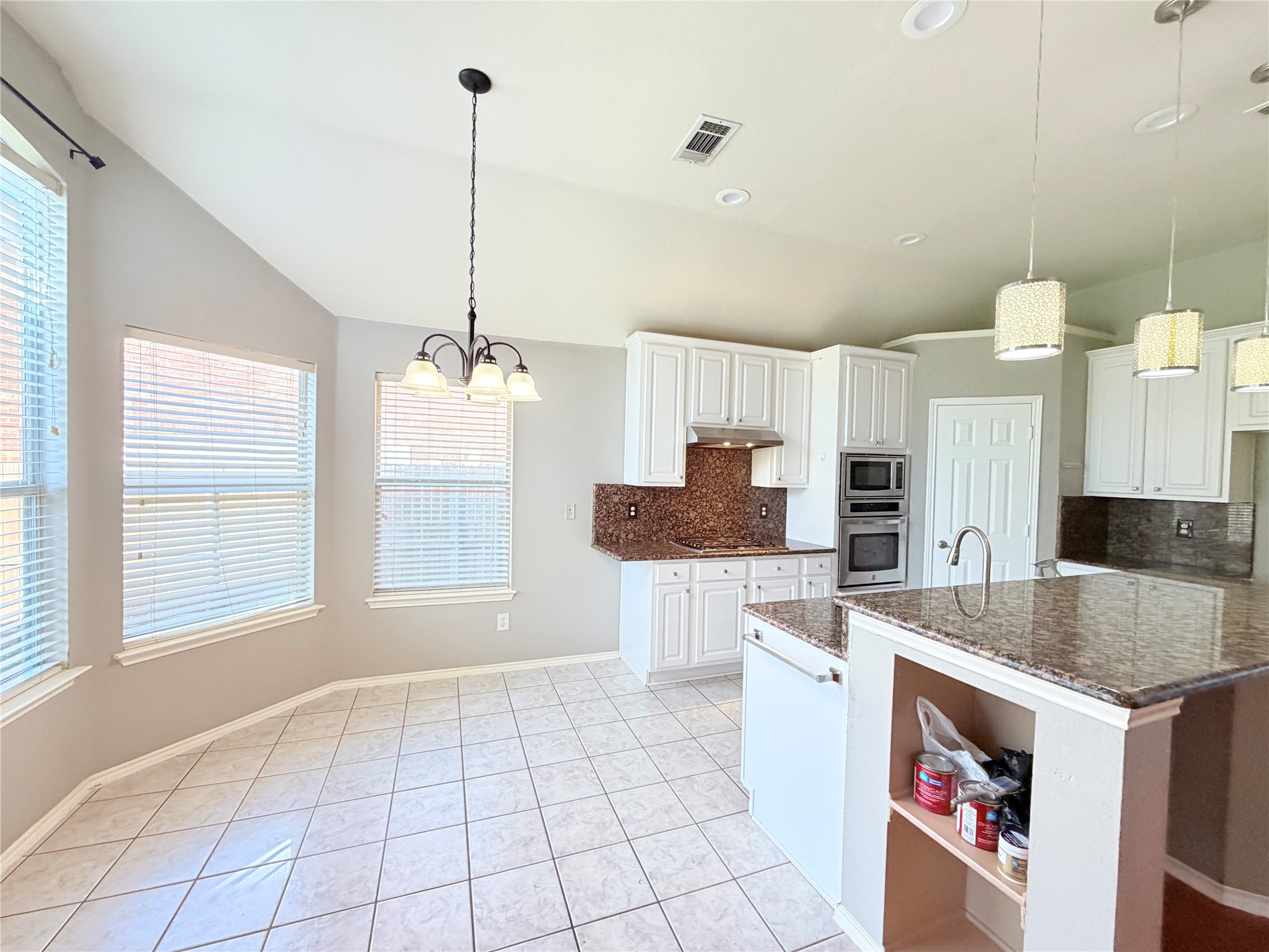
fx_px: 513
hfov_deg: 102.1
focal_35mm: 14
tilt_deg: -1.1
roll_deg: -1.7
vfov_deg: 85.7
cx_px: 634
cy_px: 476
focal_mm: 2.22
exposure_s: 1/120
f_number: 2.2
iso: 250
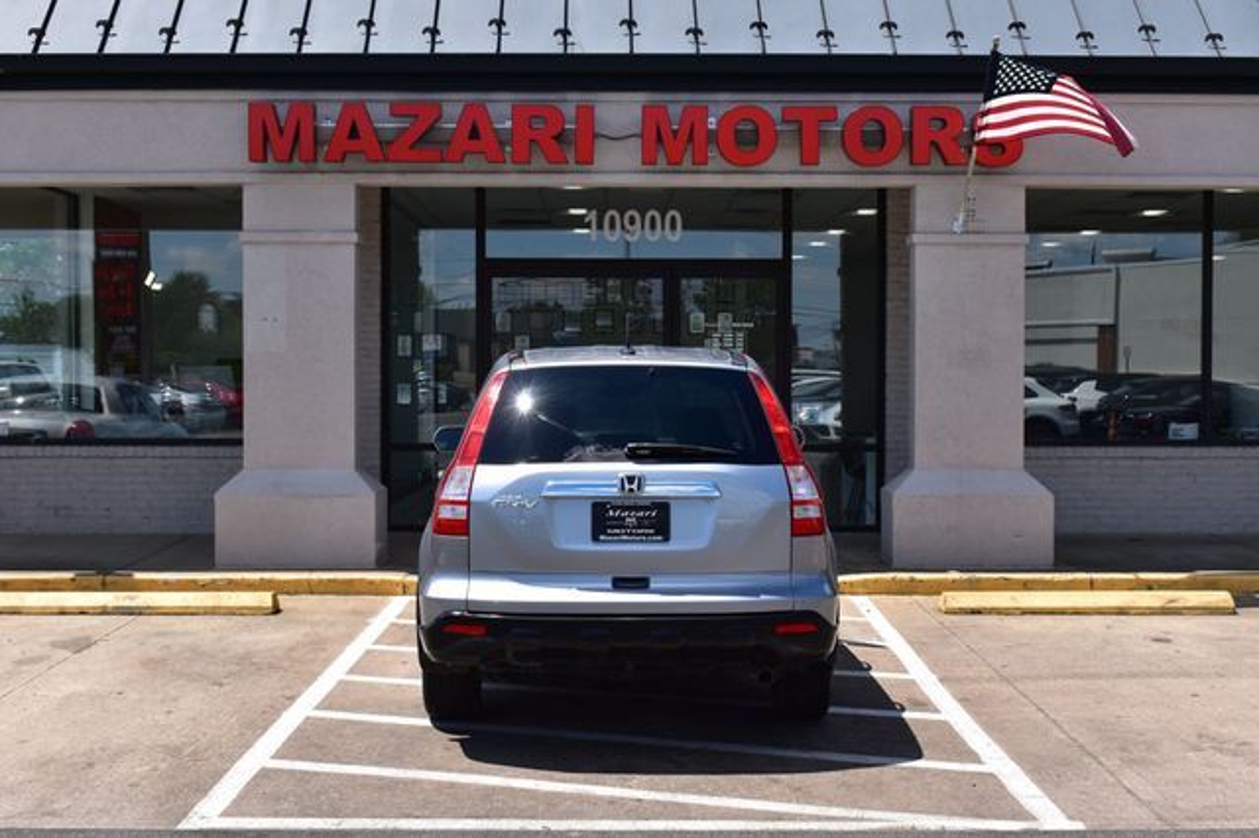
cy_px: 419
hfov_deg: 41.1
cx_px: 630
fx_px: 1678
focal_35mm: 48
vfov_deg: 28.0
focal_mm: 32
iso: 320
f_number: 11
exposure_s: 1/500
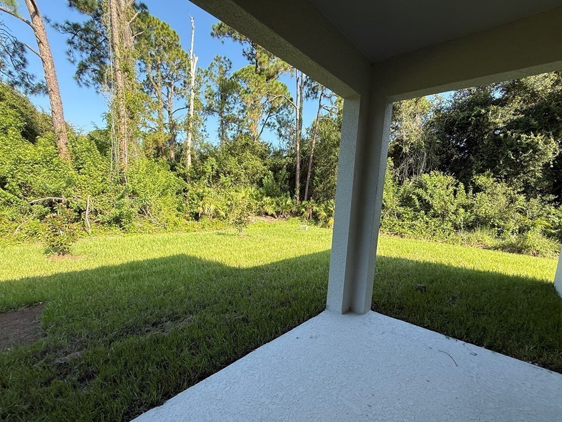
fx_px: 260
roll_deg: -4.8
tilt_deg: -6.6
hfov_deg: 94.5
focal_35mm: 16
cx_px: 285
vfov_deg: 77.8
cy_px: 235
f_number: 2.2
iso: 50
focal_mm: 2.22
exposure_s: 1/494
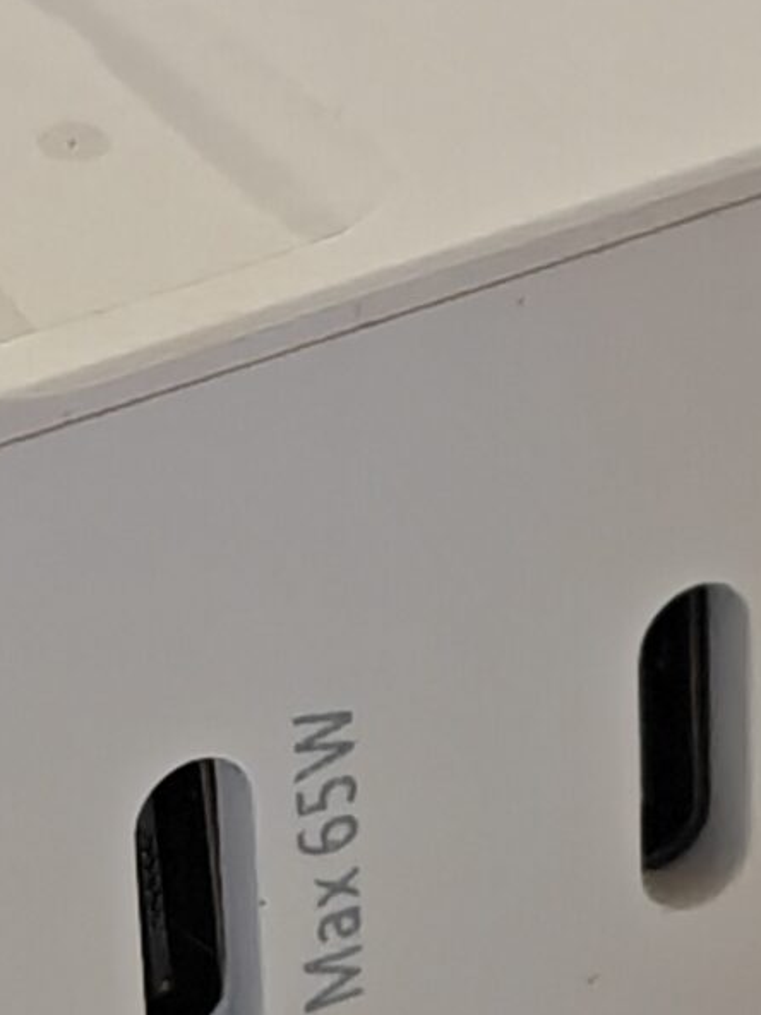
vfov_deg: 8.8
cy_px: 718
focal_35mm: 225
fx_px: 6595
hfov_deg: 6.6
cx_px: 204
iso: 250
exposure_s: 1/100
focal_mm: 5.4
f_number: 1.6
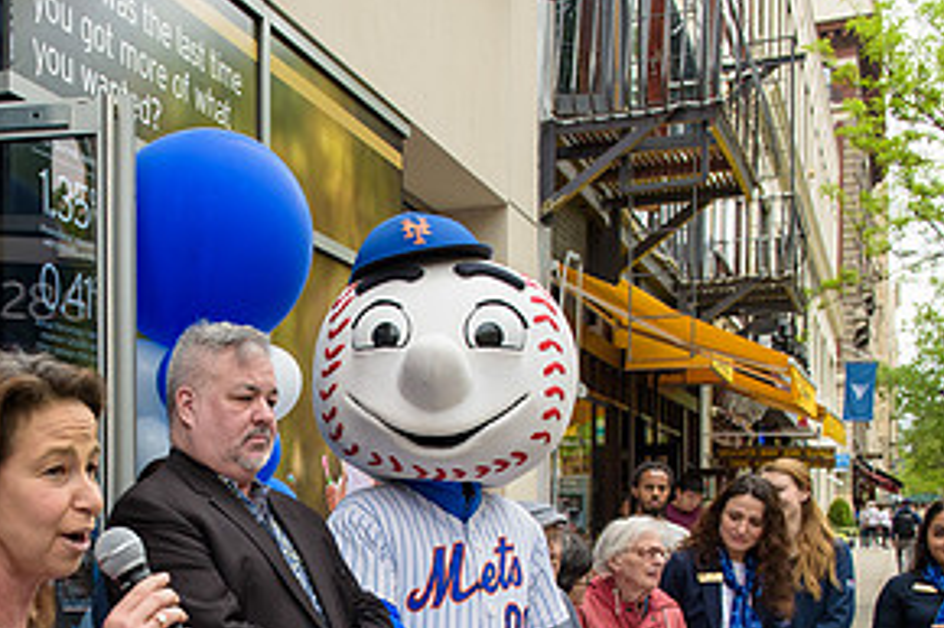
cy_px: 591
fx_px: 1415
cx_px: 251
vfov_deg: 24.2
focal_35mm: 54
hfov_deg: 36.1
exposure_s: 1/250
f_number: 5
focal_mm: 27
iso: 200
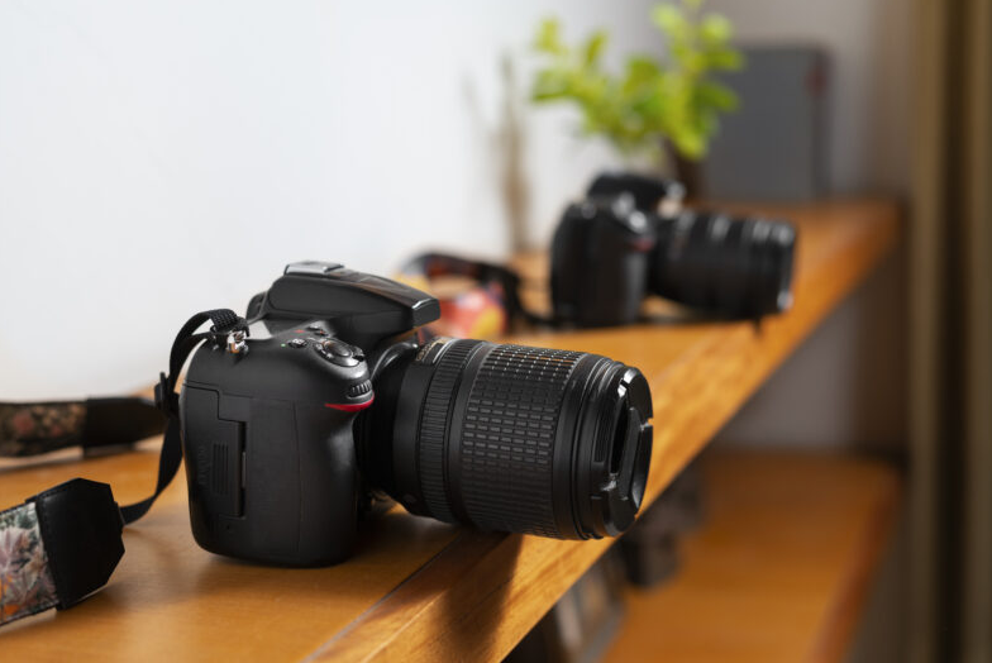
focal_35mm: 51
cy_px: 333
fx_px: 1406
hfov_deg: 38.9
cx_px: 502
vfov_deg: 26.5
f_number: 4
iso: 320
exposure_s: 1/125
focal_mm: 50
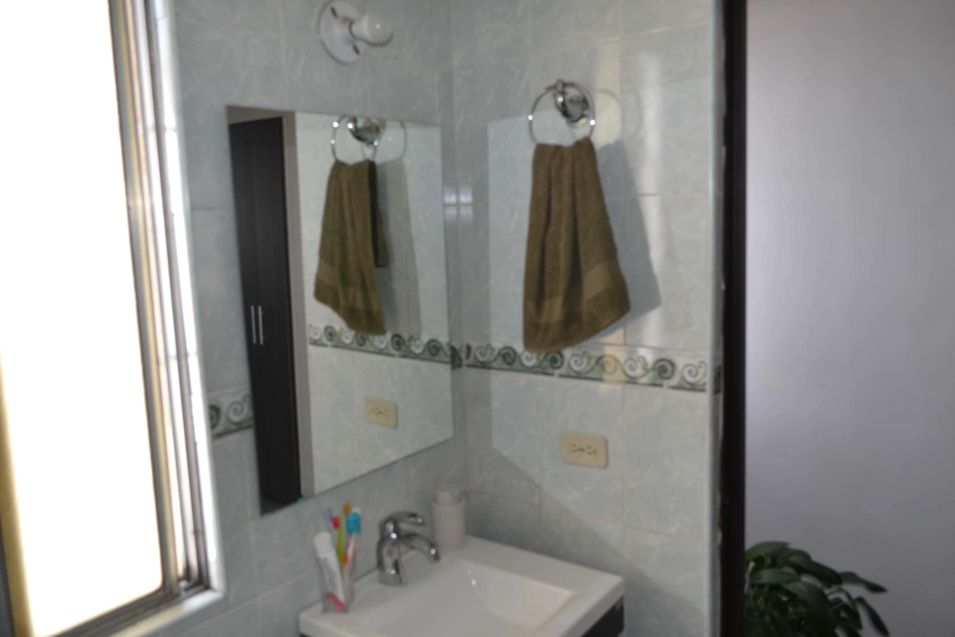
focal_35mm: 27
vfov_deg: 47.9
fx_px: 716
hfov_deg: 67.4
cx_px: 478
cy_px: 318
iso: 320
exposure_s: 1/125
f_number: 4
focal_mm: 18
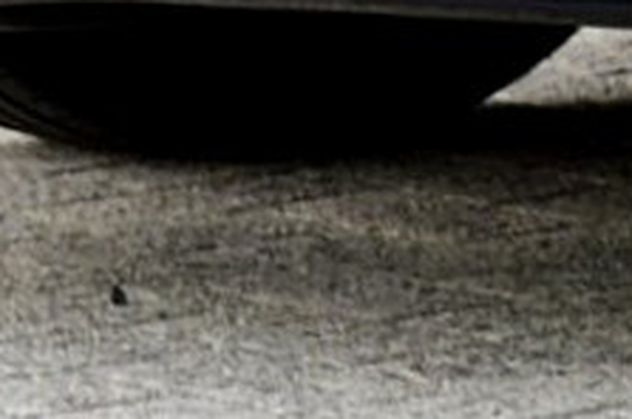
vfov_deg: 3.2
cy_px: -903
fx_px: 7292
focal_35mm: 416
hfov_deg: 4.8
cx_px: 1613
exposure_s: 1/60
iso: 400
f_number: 8
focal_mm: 38
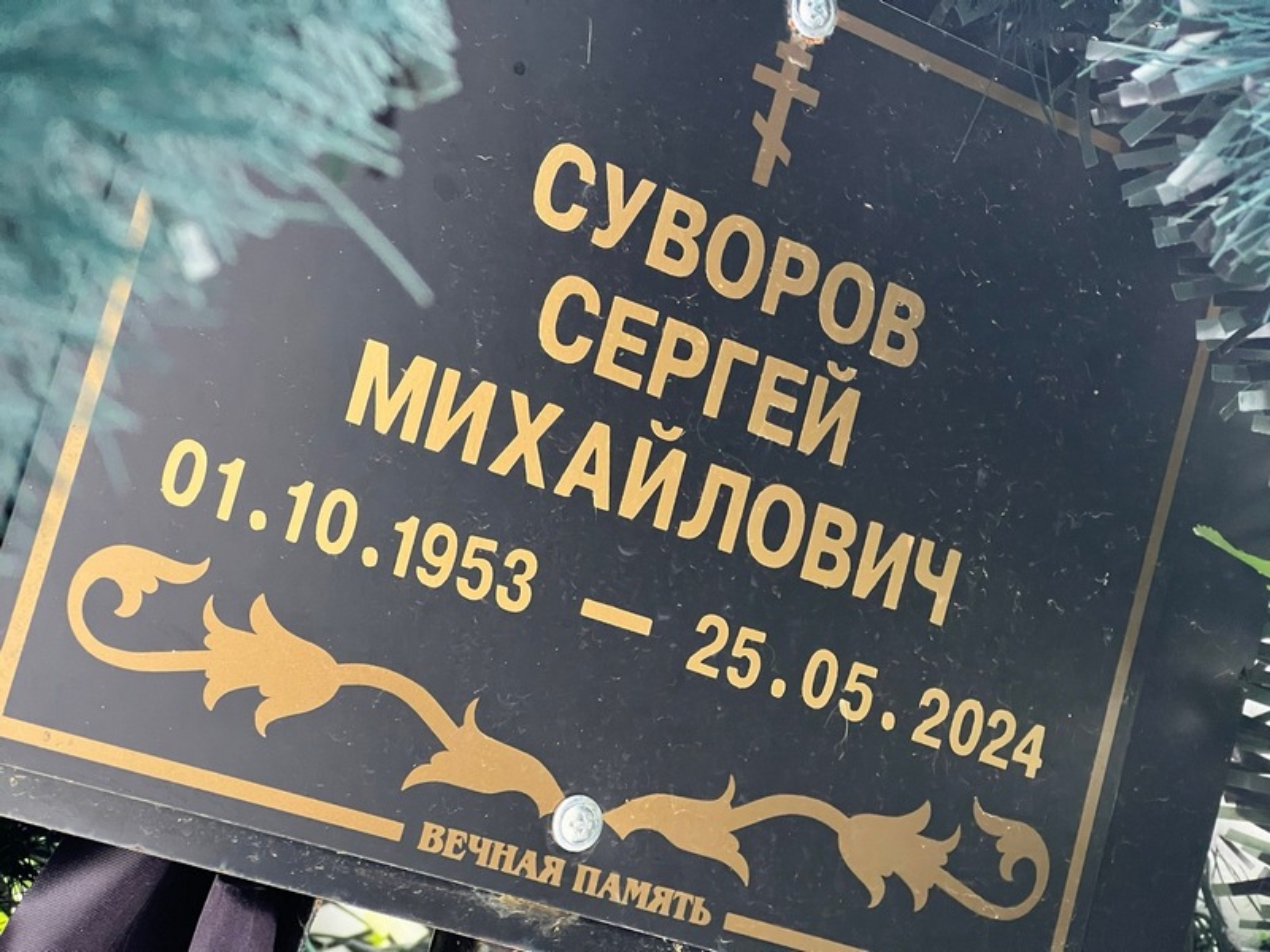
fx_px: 2825
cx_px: 635
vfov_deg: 19.1
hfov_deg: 25.3
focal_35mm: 77
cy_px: 476
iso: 400
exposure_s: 1/60
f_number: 2.8
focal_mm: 9
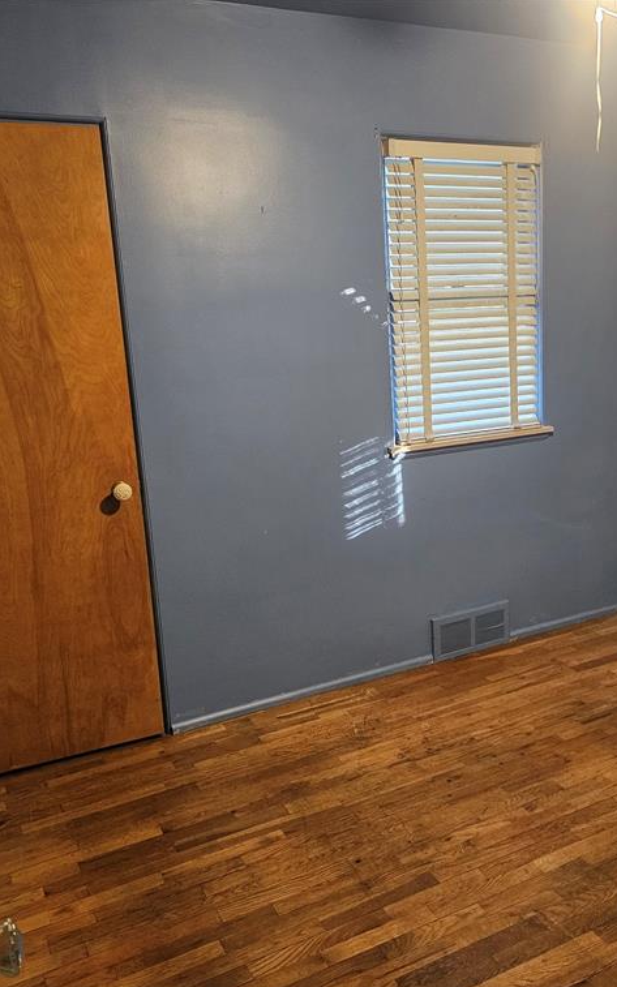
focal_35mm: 33
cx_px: 415
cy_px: 498
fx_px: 888
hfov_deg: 37.9
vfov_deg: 58.1
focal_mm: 6.3
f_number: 1.7
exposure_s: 1/24
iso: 640
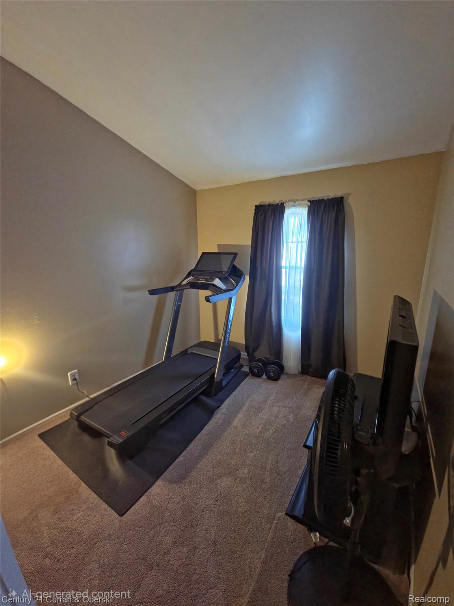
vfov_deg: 106.2
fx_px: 227
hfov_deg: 89.9
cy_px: 303
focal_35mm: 13
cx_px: 227
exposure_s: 1/60.2
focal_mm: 2.2
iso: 1250
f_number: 2.2
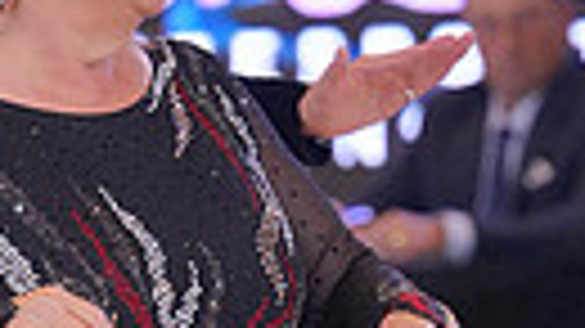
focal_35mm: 577
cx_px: 83
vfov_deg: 2.1
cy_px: 598
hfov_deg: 3.7
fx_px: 8947
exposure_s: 1/500
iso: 2500
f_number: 3.5
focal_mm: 123
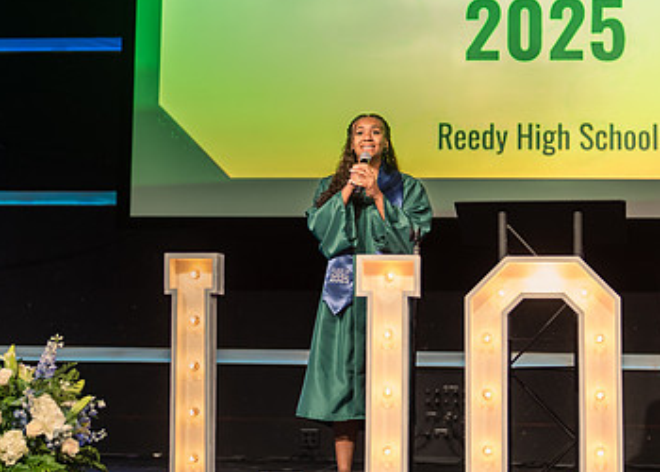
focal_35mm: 92
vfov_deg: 15.6
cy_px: 199
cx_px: 359
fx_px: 1724
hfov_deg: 21.7
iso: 800
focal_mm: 50
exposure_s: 1/500
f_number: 1.2
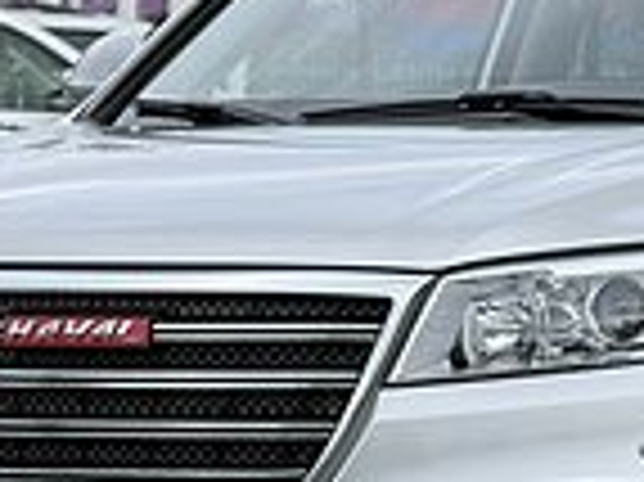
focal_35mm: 461
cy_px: 324
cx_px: 748
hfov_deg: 4.3
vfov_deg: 3.2
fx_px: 8569
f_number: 2.8
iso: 50
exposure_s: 1/591
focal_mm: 15.66
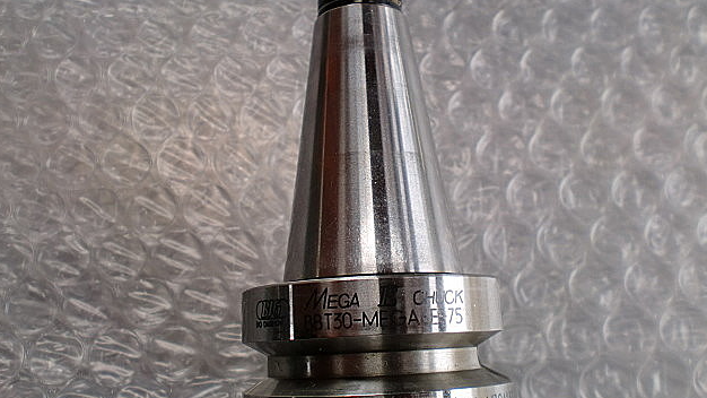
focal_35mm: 39
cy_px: 189
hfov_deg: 51.6
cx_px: 355
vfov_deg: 30.4
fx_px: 731
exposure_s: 1/160
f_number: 3.1
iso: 64
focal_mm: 6.3
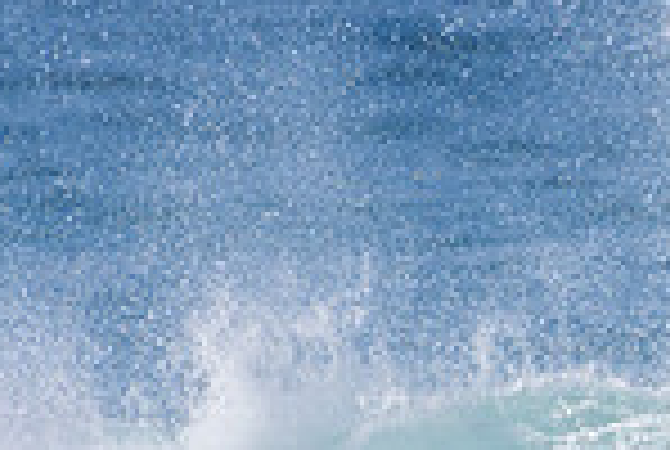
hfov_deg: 0.7
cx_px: 989
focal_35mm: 2912
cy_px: 785
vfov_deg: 0.5
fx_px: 54303
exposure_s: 1/2000
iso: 250
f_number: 5.6
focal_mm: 500
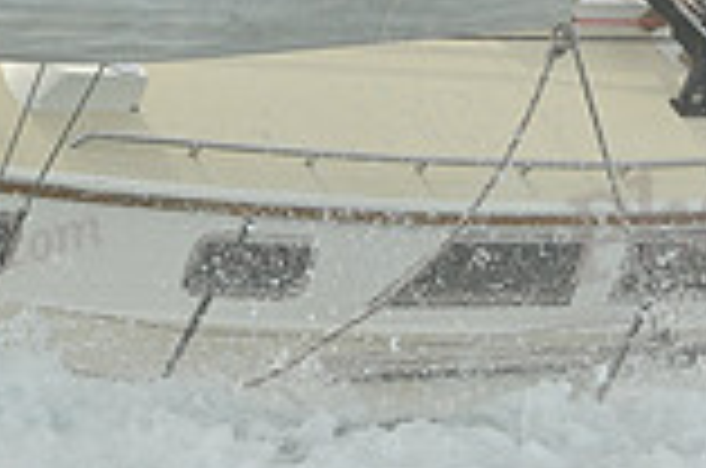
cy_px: -2
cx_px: 337
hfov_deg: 6.6
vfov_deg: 4.3
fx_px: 6165
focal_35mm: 315
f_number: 10
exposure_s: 1/1250
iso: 320
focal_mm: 85
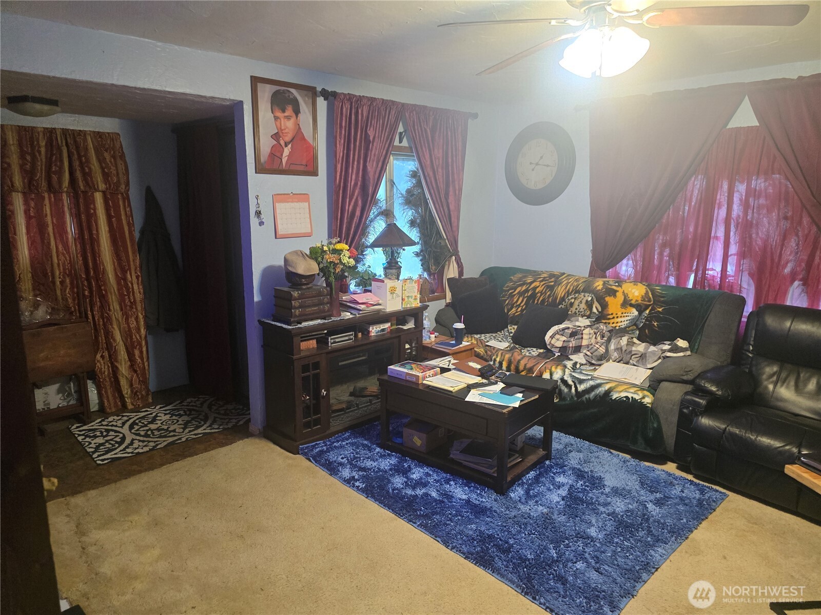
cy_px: 308
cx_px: 410
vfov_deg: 58.9
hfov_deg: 73.9
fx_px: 545
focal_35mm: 23
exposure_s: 1/120
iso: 1000
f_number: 1.7
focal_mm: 6.3
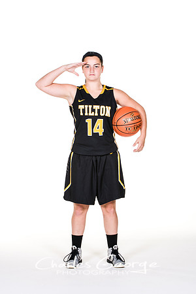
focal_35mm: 105
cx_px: 98
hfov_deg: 13.0
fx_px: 857
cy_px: 147
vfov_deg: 19.5
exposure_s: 1/160
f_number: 6.3
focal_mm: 70
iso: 200
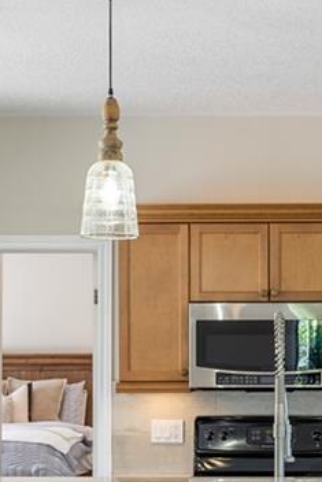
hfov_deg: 13.9
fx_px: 1306
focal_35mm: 97
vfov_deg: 20.8
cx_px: 312
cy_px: 333
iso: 800
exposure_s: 1/400
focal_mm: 33.5
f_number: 4
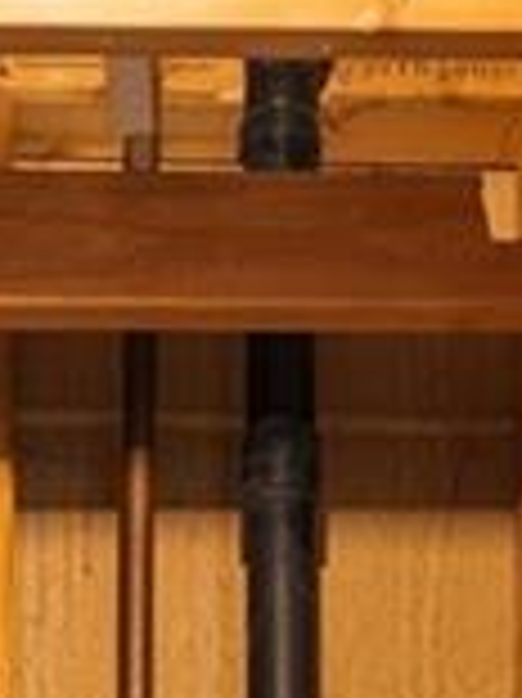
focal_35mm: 159
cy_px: 1835
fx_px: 3201
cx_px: -9
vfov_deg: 10.3
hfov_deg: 9.3
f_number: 8
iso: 200
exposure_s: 1.3
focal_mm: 16
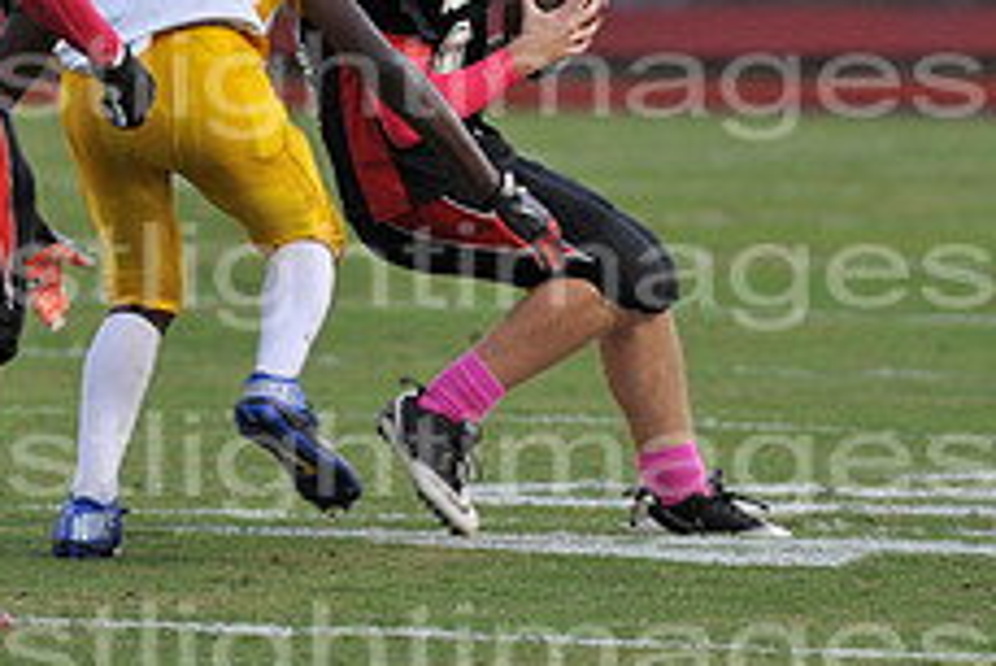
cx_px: 383
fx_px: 21011
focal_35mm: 759
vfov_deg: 1.8
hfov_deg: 2.7
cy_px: -9
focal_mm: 300
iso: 2500
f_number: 4
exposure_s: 1/500
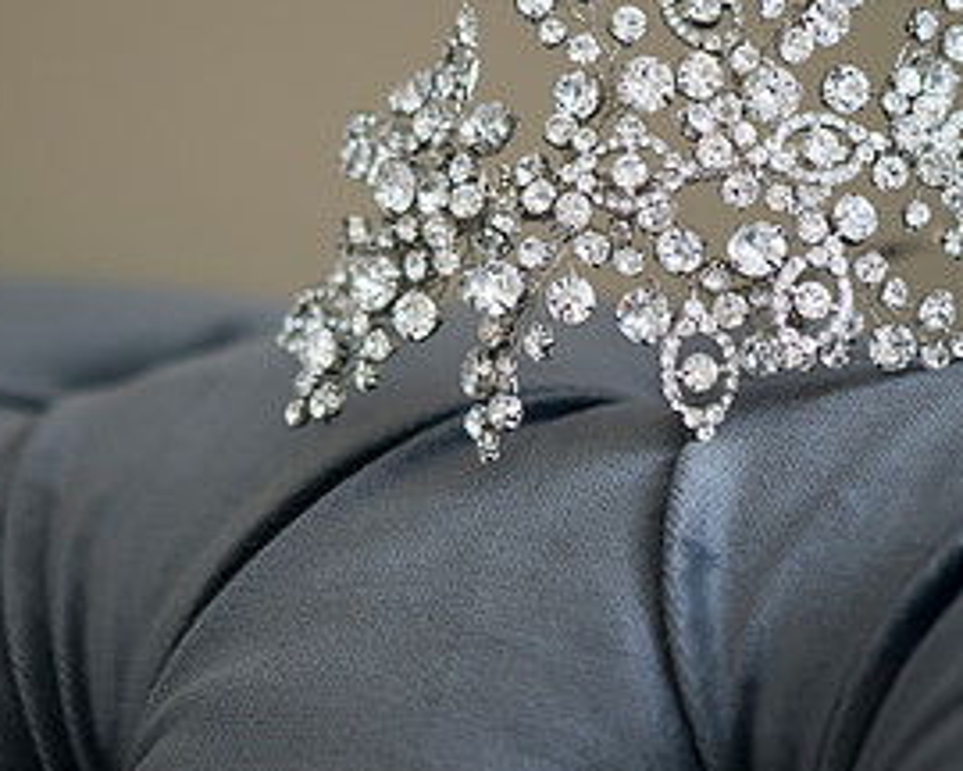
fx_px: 6498
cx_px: 319
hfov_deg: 8.5
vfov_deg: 6.8
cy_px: 454
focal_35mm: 228
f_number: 3
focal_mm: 105
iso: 1000
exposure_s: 1/200
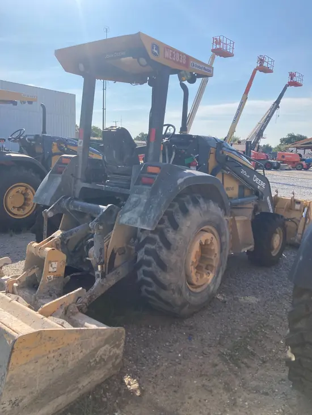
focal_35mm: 28
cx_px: 156
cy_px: 208
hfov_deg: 49.8
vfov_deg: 63.4
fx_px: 336
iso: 20
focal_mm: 3.99
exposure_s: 1/2433
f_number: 1.8
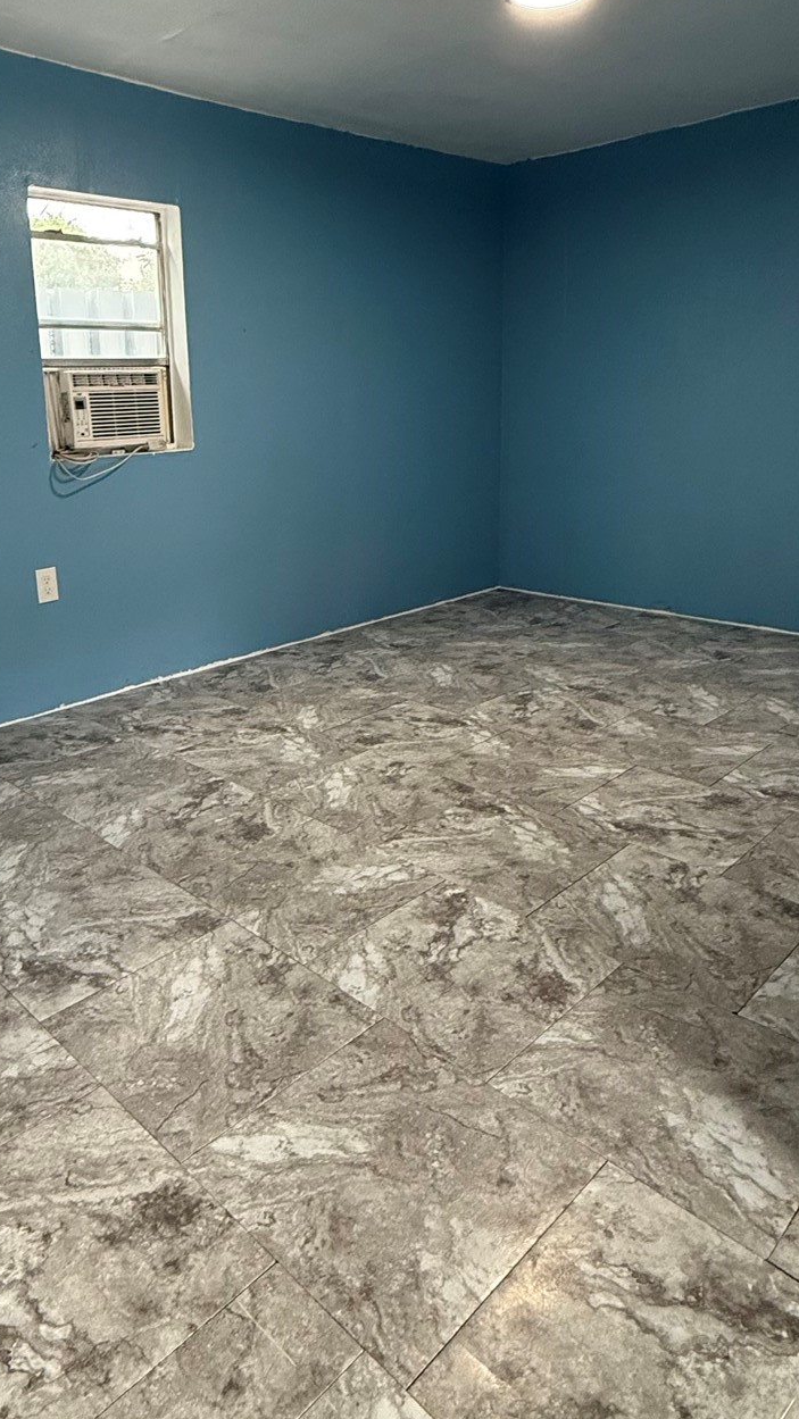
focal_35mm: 25
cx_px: 328
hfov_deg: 45.8
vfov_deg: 73.6
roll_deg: +0.8
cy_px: 603
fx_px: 941
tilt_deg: -11.9
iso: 640
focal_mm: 2.22
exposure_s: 1/120
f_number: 2.2
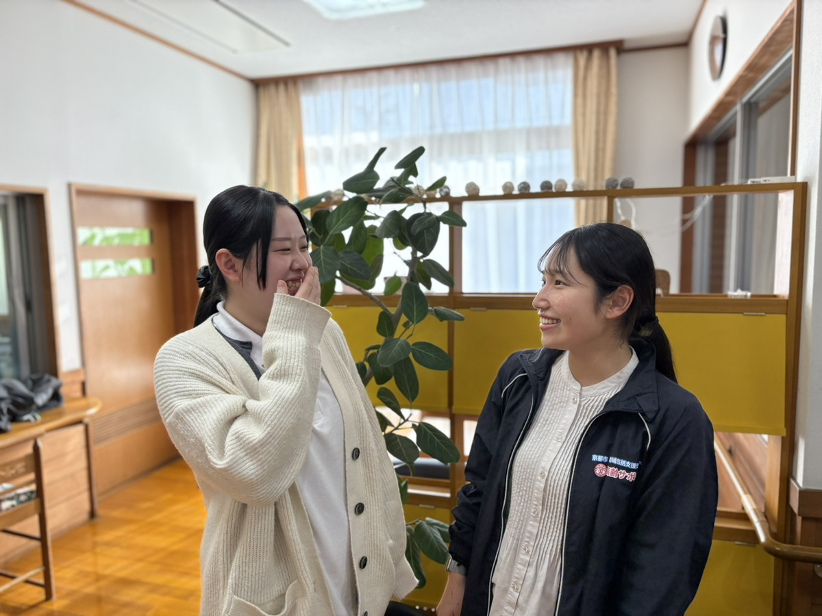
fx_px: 617
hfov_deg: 67.3
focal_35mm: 26
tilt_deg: -6.5
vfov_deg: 53.1
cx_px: 411
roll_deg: +0.9
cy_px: 308
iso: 125
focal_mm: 5.96
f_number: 1.6
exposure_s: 1/215
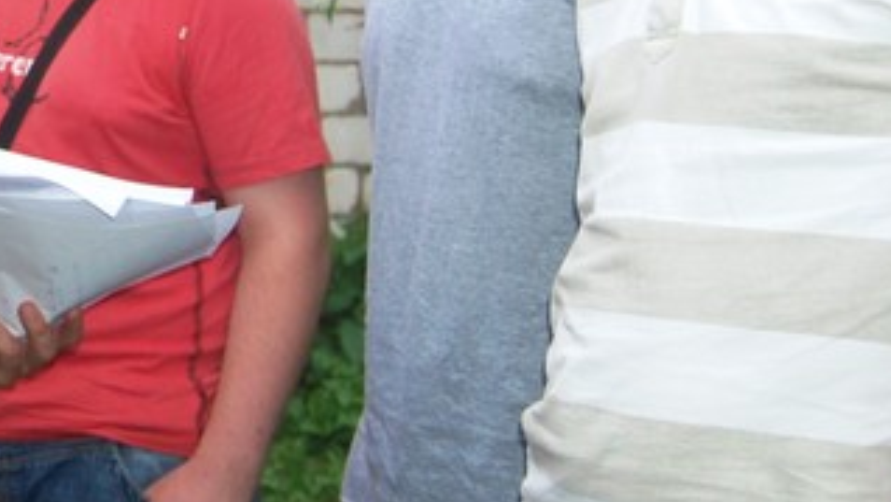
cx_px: -238
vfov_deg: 11.3
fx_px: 2494
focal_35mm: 106
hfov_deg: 18.9
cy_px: -101
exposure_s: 1/250
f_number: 3.8
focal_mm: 23
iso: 400
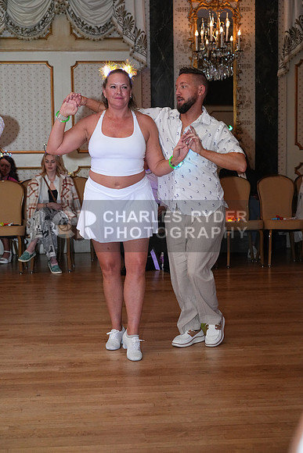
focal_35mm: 59
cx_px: 152
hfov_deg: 23.0
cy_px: 226
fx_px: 744
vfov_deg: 33.9
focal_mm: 59
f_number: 4
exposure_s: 1/200
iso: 5000
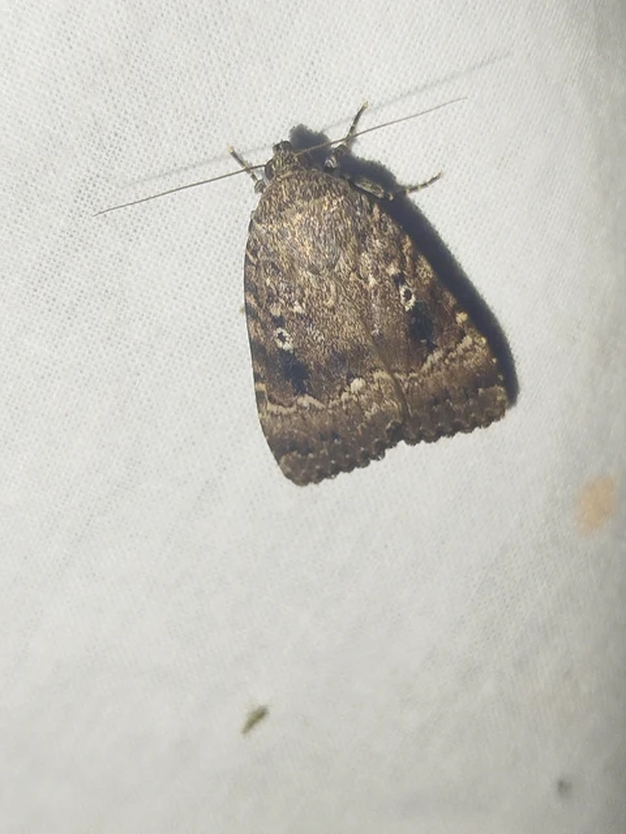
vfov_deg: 38.2
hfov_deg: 29.1
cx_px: 313
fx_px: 1206
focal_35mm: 50
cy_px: 417
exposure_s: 1/50
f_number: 1.7
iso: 125
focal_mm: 5.31
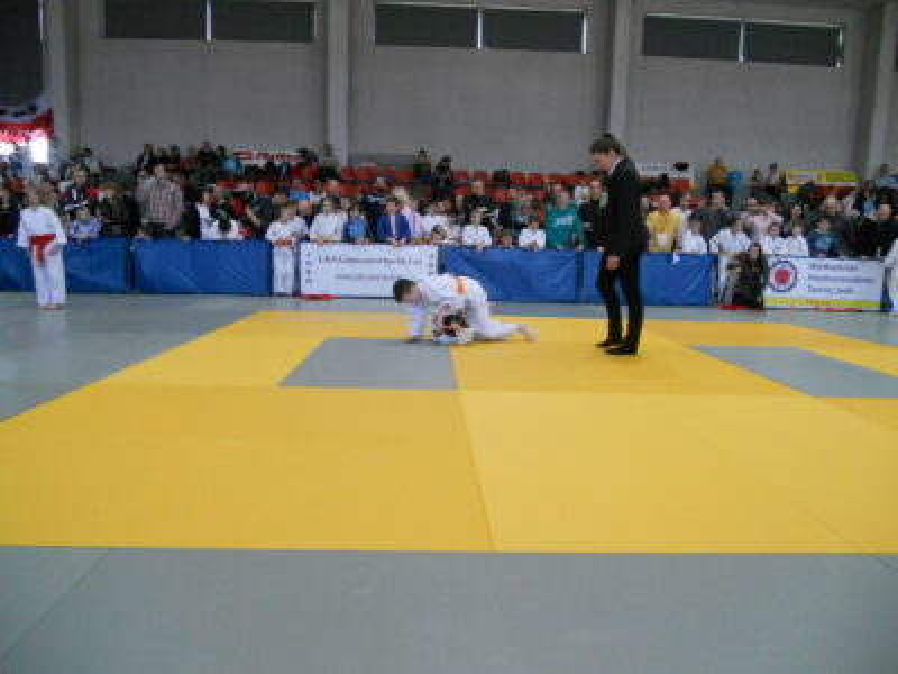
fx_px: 700
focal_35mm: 27
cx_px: 449
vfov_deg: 51.4
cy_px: 337
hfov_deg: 65.3
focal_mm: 4.9
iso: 400
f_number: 3.2
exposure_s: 1/125
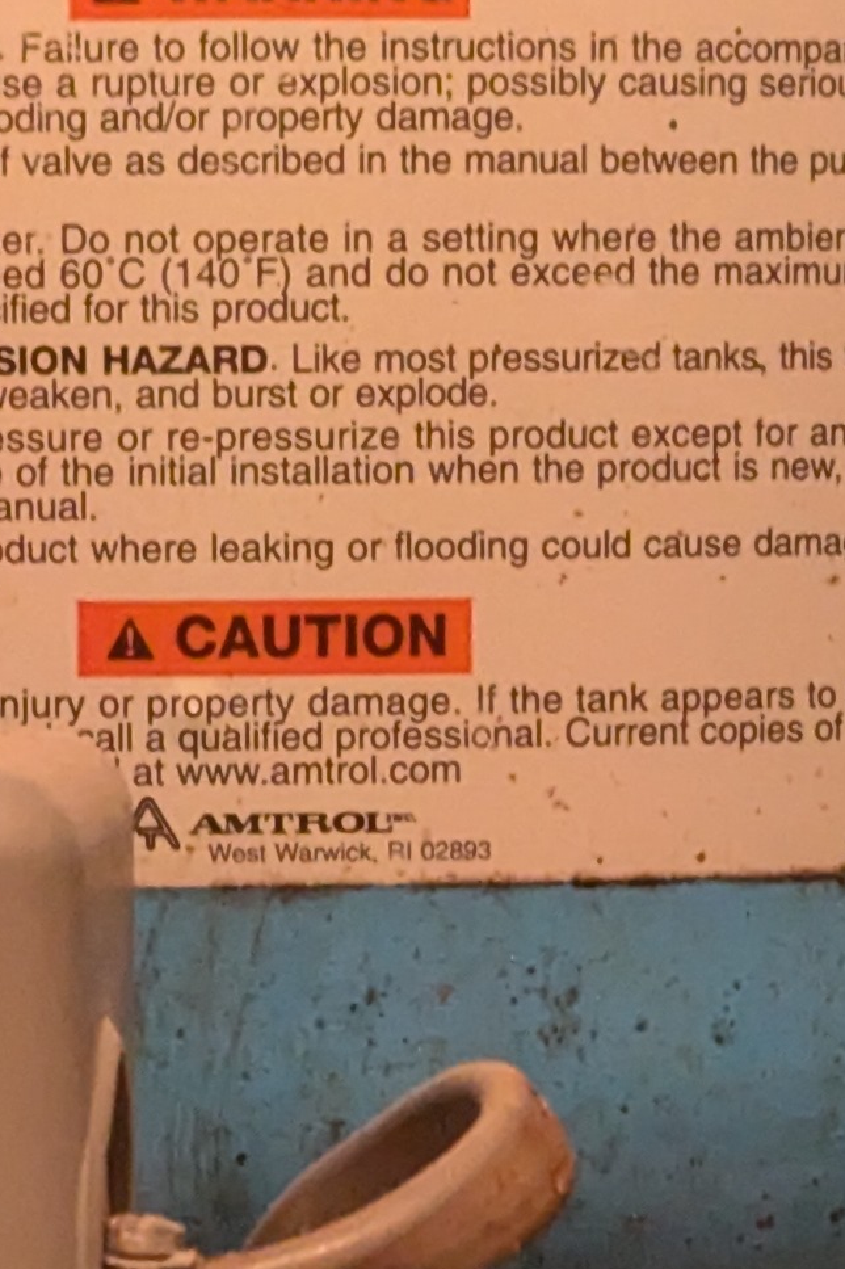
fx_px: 7434
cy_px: 1392
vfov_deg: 9.7
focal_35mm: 211
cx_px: 285
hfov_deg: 6.5
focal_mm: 6.81
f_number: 1.85
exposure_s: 1/40
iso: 1010
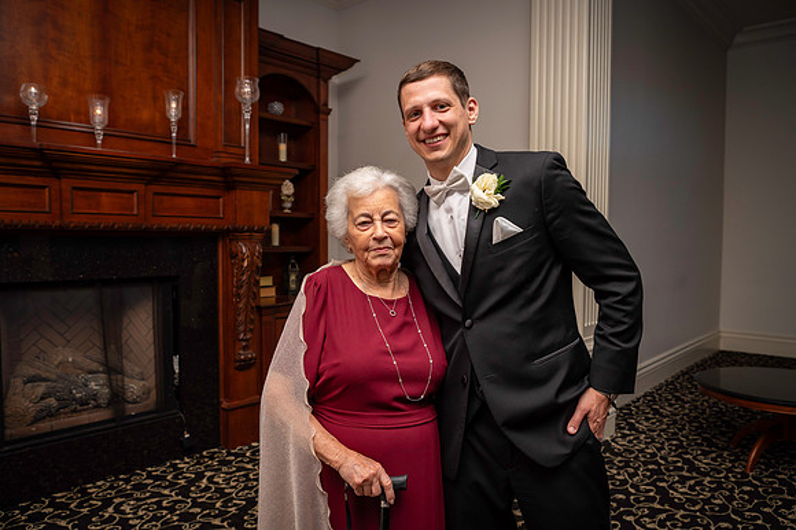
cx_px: 398
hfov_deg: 65.5
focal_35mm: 28
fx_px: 619
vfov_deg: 46.4
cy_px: 265
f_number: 4.5
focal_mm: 28
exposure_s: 1/125
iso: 800
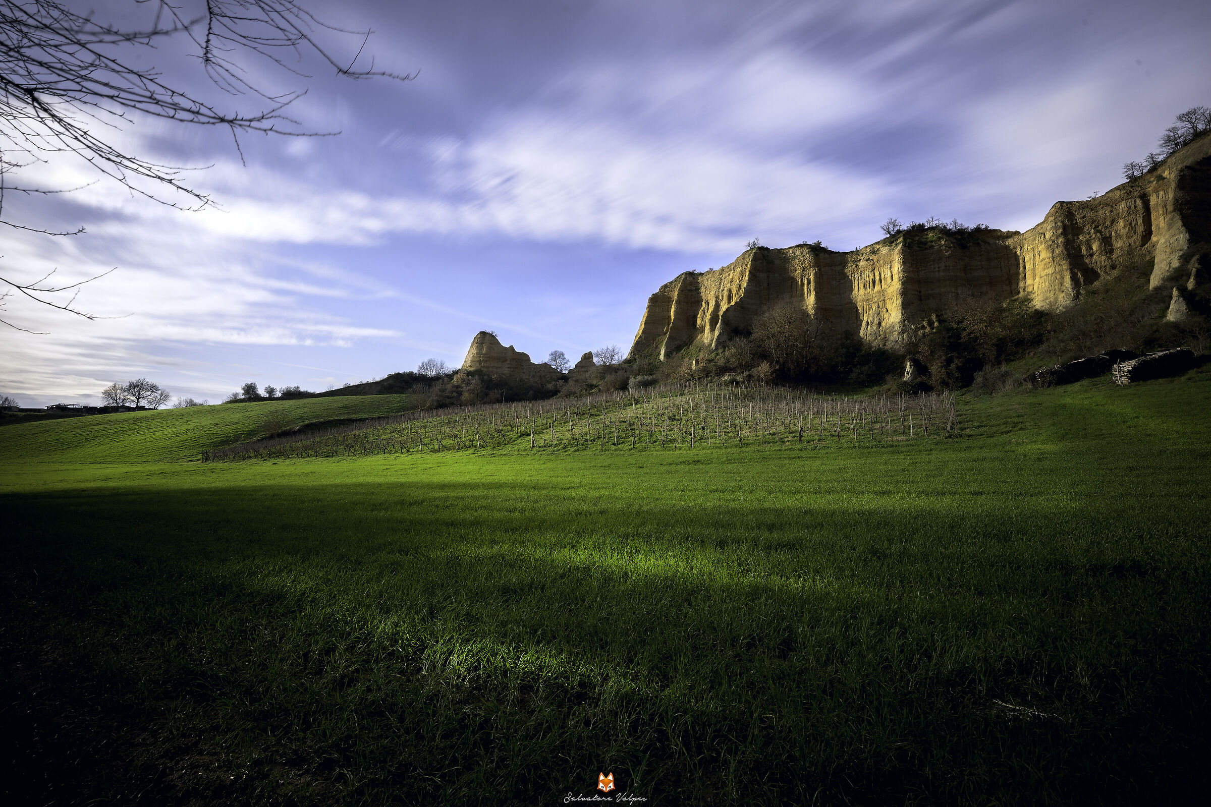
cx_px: 606
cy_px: 404
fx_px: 471
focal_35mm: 14
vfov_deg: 81.2
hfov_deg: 104.3
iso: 100
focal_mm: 14
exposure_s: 30
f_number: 16
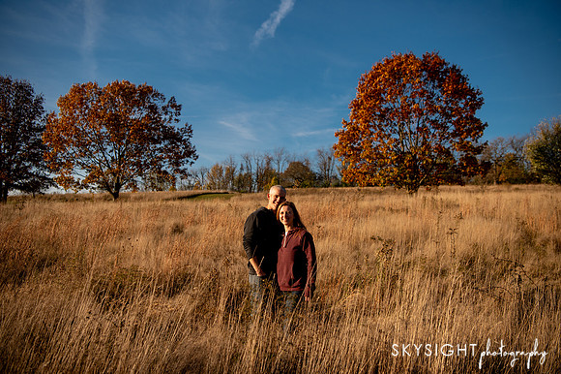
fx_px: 530
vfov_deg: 38.8
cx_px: 280
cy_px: 187
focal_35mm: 34
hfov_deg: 55.8
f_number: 3.5
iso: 200
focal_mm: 34
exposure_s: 1/2000
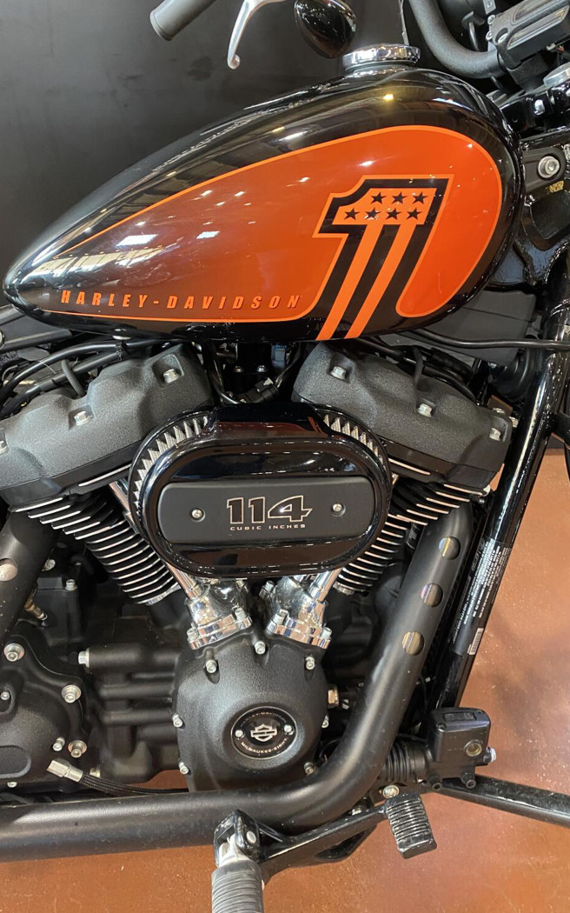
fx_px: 696
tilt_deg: -32.3
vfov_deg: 66.5
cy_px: 460
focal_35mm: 28
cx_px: 256
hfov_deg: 44.5
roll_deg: -1.6
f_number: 1.8
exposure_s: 1/60
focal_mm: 4.25
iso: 500
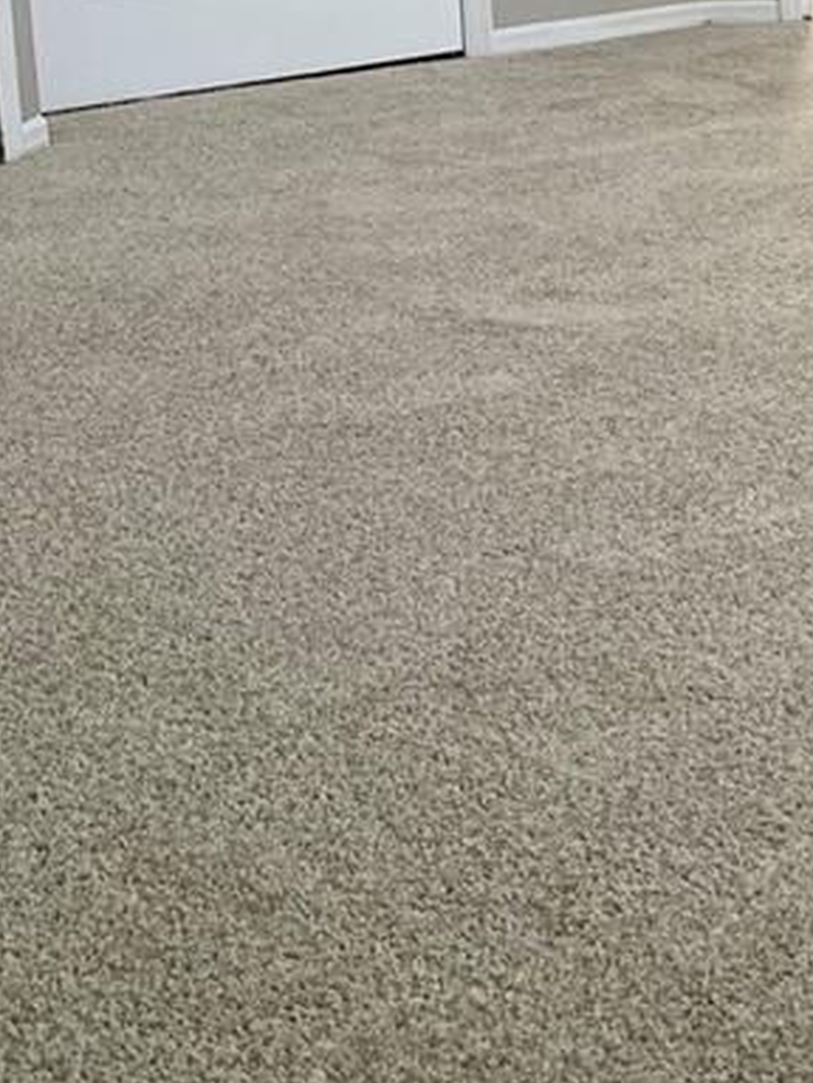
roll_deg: +0.1
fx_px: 2349
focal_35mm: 75
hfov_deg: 18.6
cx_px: 965
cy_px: 56
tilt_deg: -9.2
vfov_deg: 25.0
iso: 250
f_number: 1.78
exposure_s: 1/60
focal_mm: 6.86
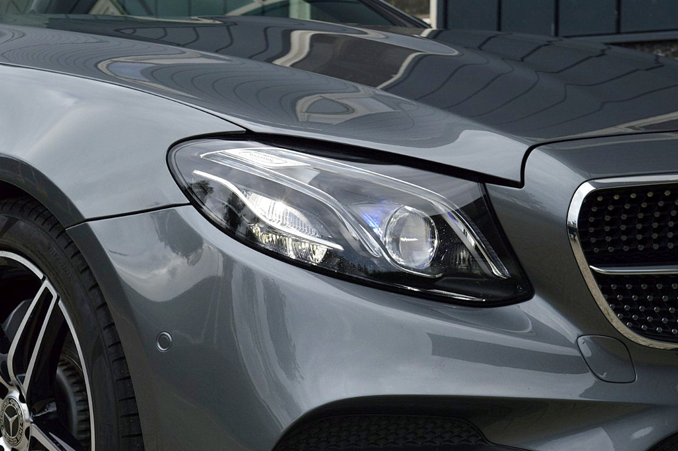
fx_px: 1467
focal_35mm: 78
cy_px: 226
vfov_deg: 17.5
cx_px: 339
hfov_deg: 26.0
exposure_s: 1/320
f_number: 11
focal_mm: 52
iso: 400
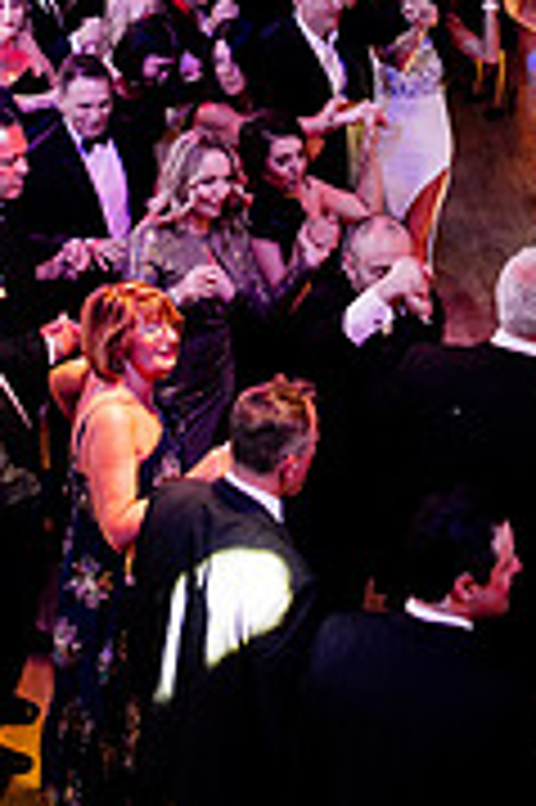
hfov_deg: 15.5
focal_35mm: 88
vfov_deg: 21.3
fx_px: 1969
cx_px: 374
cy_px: -203
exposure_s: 1/200
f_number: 2.8
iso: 2500
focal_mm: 35
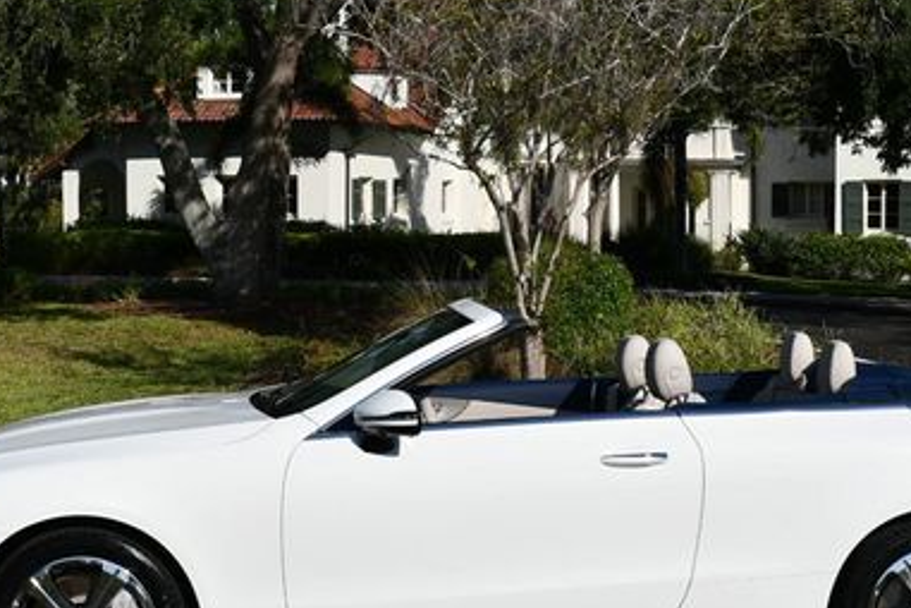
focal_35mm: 74
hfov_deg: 27.3
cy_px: 323
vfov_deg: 18.4
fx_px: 1872
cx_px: 505
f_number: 10
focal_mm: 22
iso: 100
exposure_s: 1/400
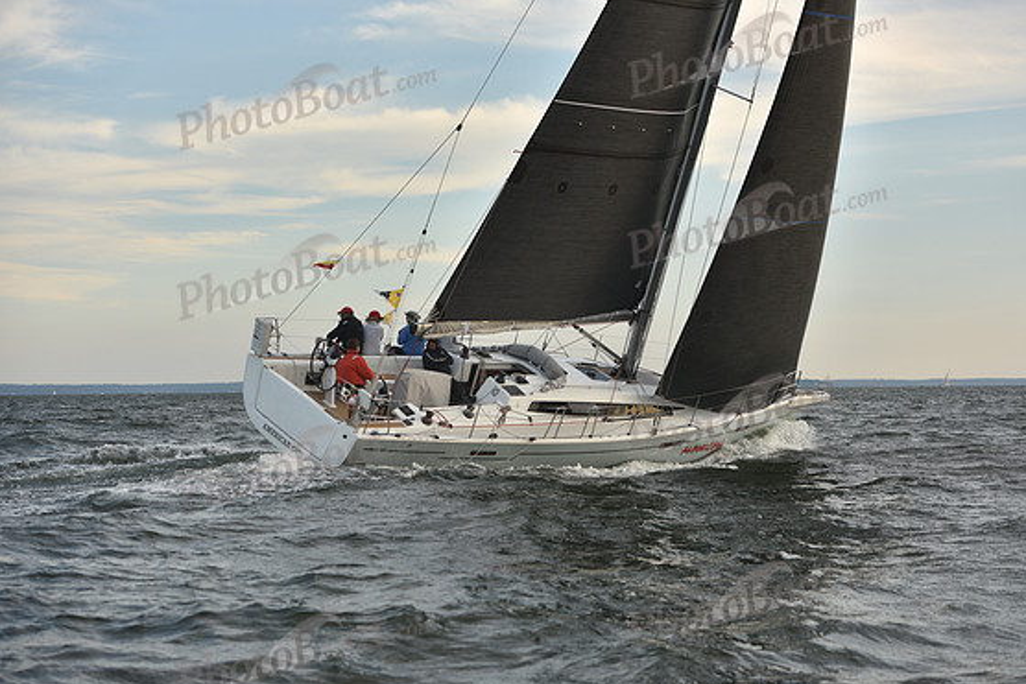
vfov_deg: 18.7
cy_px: 342
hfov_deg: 27.7
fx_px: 2081
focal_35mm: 73
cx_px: 533
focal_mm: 70
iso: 250
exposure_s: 1/1000
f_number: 4.5
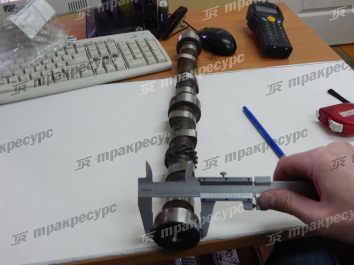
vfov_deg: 37.7
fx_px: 389
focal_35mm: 38
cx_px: 177
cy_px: 132
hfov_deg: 49.0
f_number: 3.4
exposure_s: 1/30
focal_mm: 6.8
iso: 280
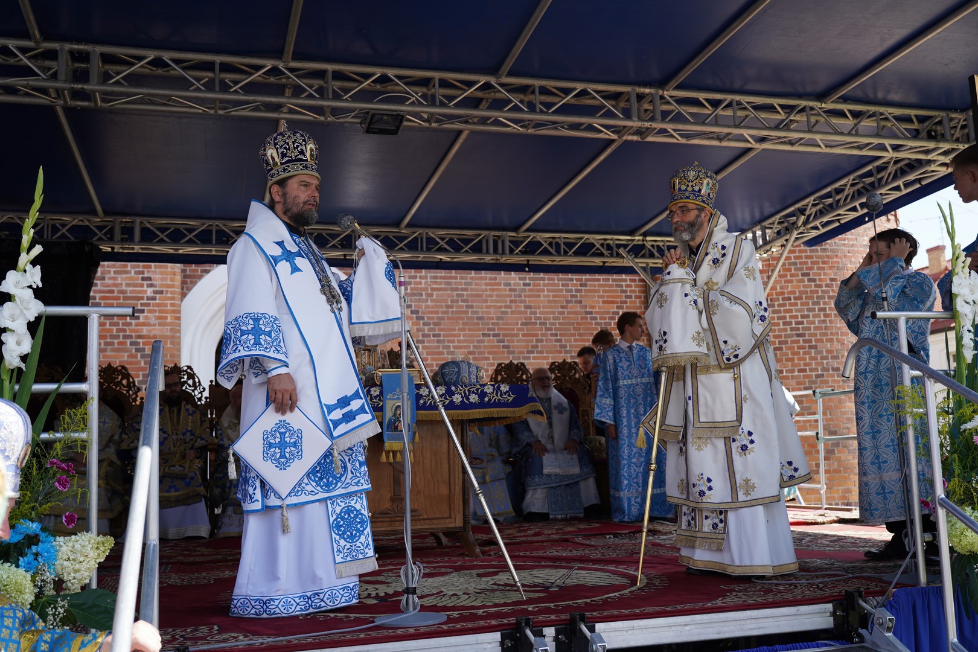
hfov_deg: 54.4
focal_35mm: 35
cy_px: 326
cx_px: 489
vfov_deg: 37.9
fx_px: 951
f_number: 4
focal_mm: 35
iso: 200
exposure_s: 1/500
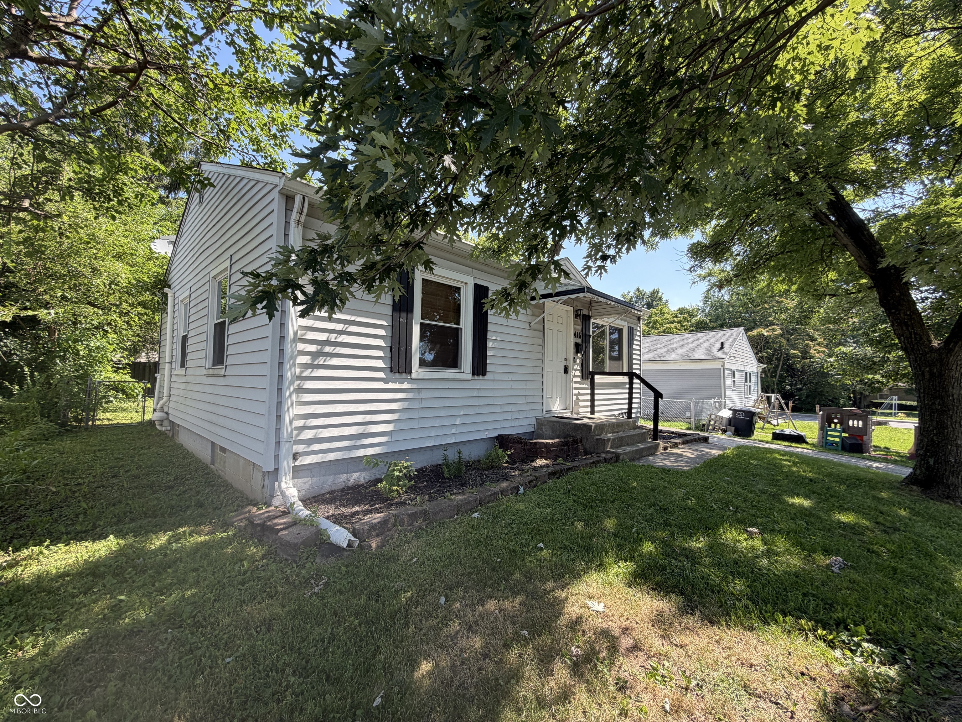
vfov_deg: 85.7
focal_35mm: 14
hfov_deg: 102.1
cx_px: 481
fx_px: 389
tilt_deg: +3.6
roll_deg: -1.2
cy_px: 361
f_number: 2.2
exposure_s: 1/316
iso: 50
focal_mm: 2.22
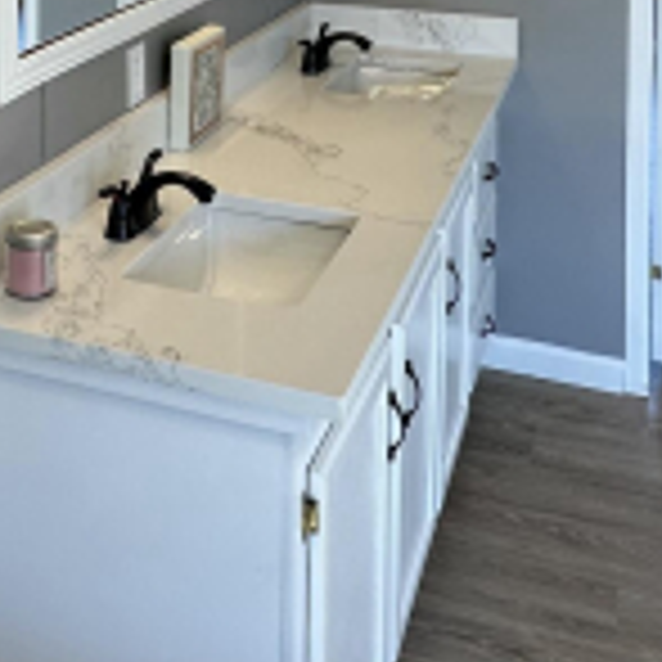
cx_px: 110
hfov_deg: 29.7
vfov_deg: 26.5
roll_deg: +0.8
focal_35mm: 56
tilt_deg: -2.0
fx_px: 1212
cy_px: -171
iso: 100
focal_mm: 2.22
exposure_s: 1/120
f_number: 2.2
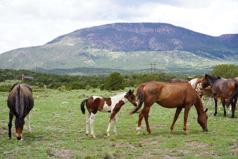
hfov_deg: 26.7
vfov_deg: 17.9
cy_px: 86
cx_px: 124
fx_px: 502
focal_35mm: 76
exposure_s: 1/125
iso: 100
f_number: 9
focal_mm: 70
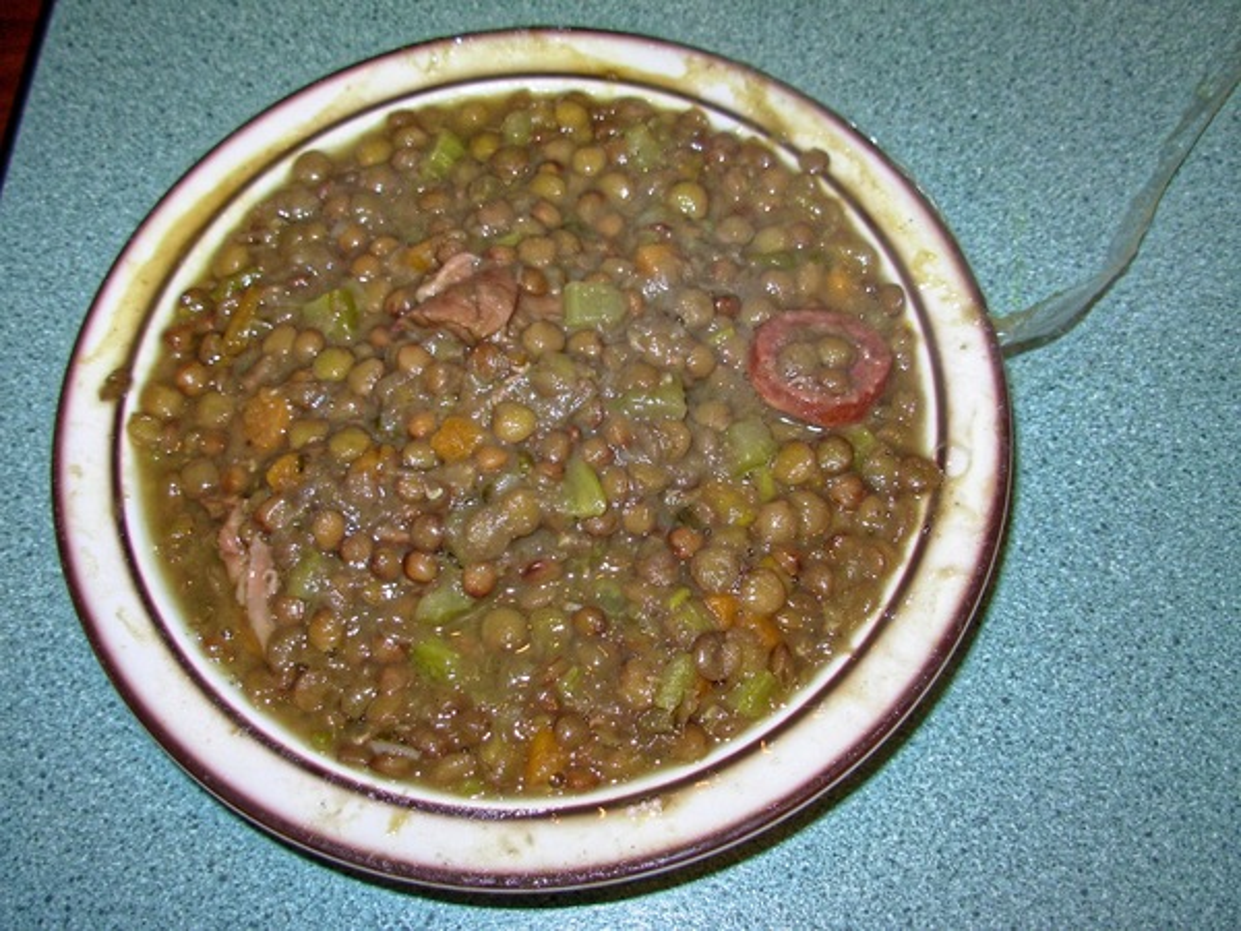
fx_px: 1362
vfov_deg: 37.7
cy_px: 466
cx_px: 620
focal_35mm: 38
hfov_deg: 49.0
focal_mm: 6.3
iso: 50
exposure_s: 1/32
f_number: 2.9
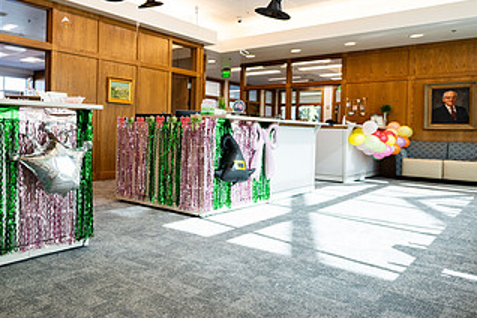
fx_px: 411
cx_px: 90
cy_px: 136
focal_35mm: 31
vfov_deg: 42.2
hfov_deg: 55.7
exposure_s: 1/250
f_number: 2.8
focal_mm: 17
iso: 320
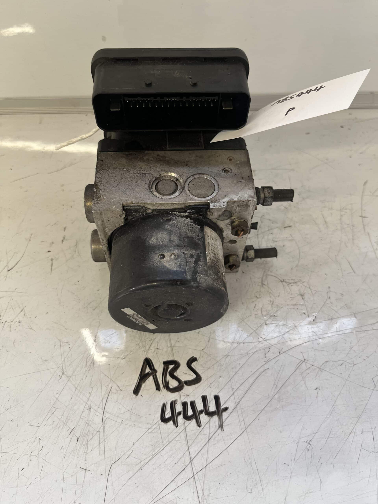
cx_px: 189
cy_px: 252
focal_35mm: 26
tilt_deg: -54.6
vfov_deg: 67.3
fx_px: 379
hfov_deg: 53.1
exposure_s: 1/121
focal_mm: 5.1
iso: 125
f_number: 1.6
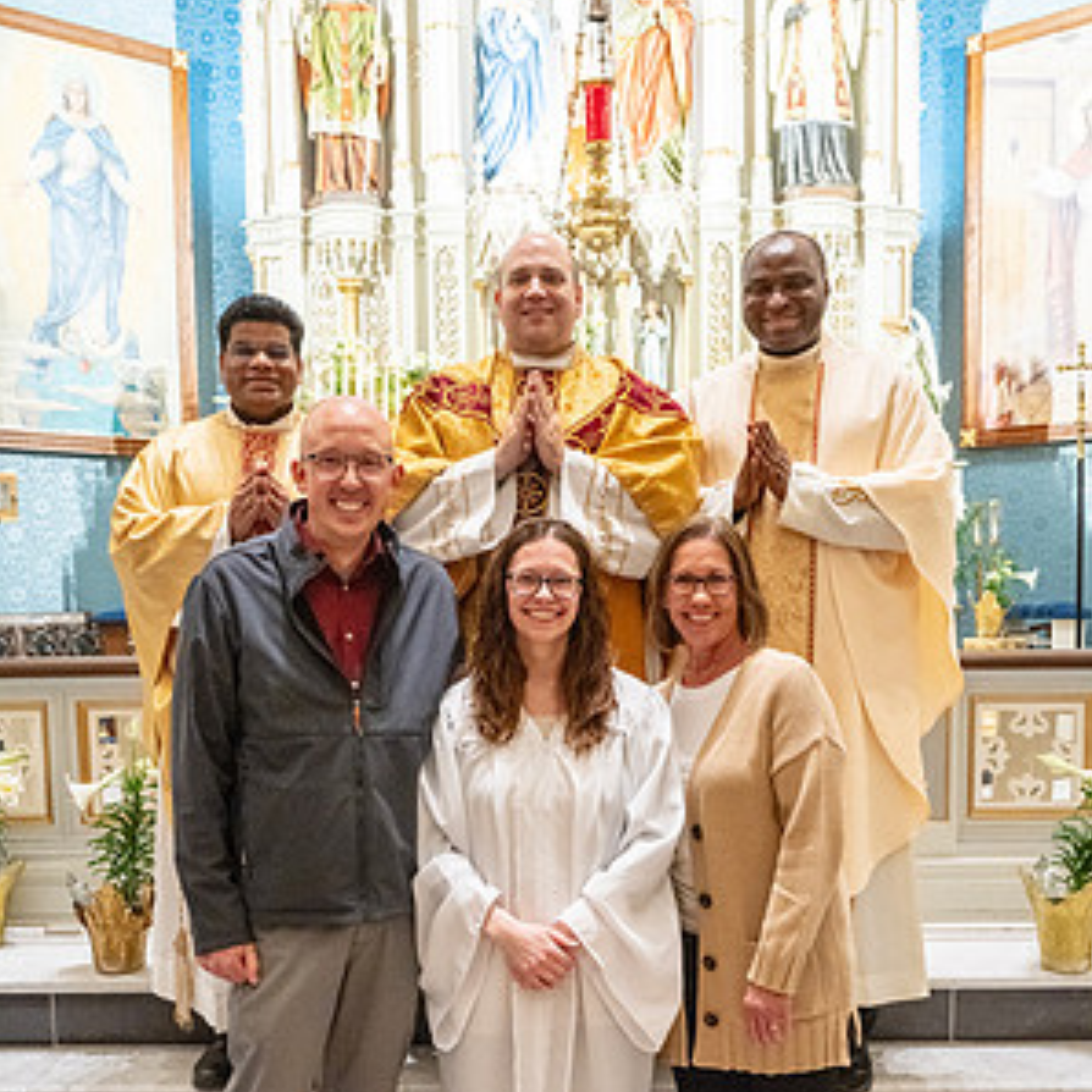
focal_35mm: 43
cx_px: 546
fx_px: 1535
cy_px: 770
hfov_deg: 39.2
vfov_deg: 38.5
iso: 5000
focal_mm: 33.5
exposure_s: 1/60
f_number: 7.1
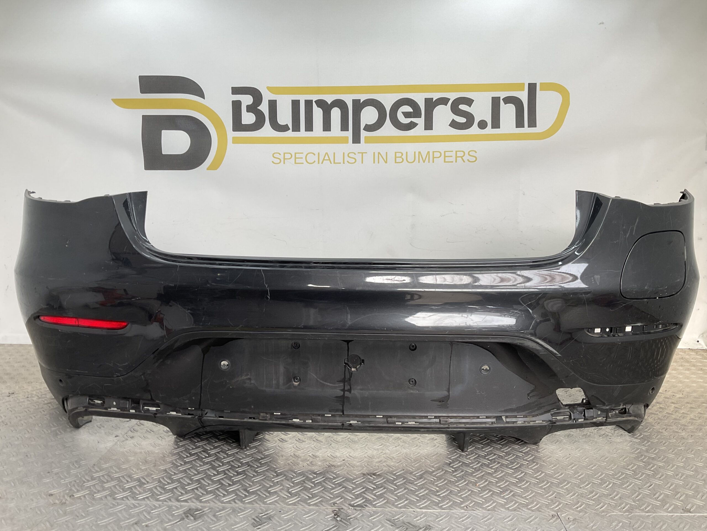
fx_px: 592
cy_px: 266
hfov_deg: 61.7
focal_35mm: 29
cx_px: 354
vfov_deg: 48.2
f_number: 1.8
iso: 16
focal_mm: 3
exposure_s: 1/156
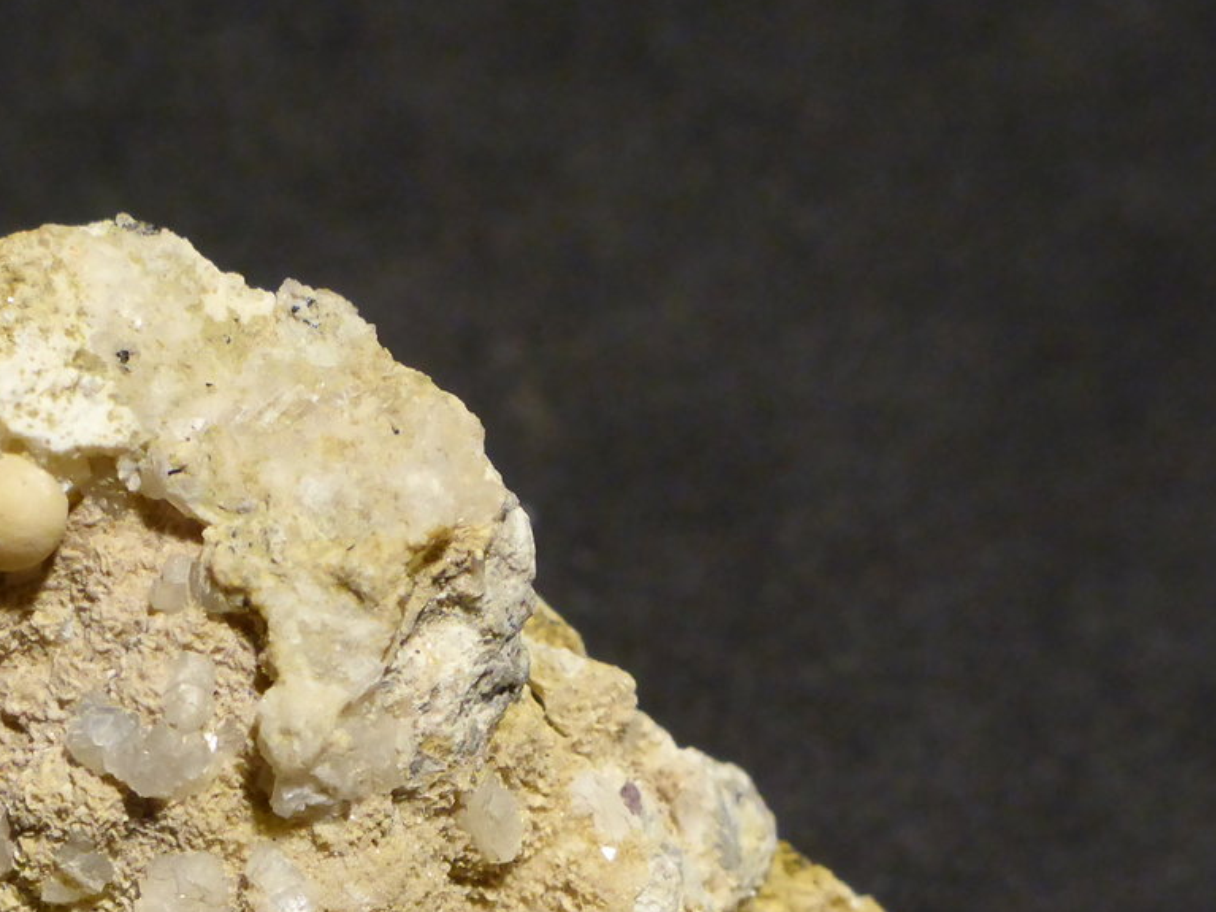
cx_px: 293
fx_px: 3372
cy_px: 918
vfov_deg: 15.1
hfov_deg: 20.3
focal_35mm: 96
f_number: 4.1
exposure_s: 1/50
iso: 400
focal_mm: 7.9
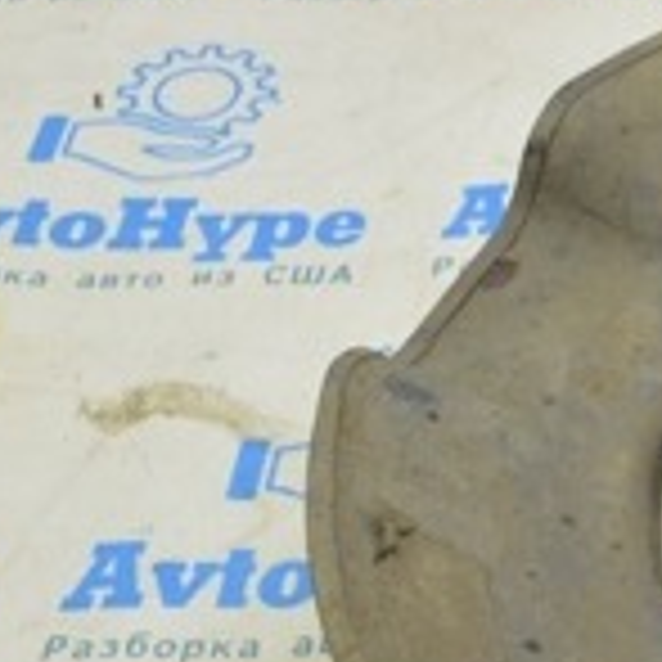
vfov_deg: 15.6
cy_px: 462
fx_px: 2402
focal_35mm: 111
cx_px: 1018
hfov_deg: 14.5
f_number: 5.6
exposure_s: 1/20
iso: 400
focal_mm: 20
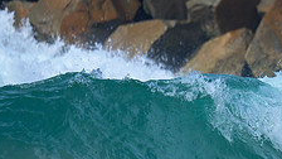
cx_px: 358
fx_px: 22343
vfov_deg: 0.4
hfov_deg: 0.7
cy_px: 114
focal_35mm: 2988
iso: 220
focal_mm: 800
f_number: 6.3
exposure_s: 1/2000
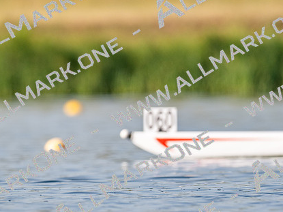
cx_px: 194
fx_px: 9889
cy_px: 128
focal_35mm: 1210
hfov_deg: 1.6
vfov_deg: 1.2
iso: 200
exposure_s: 1/2500
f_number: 5
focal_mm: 600
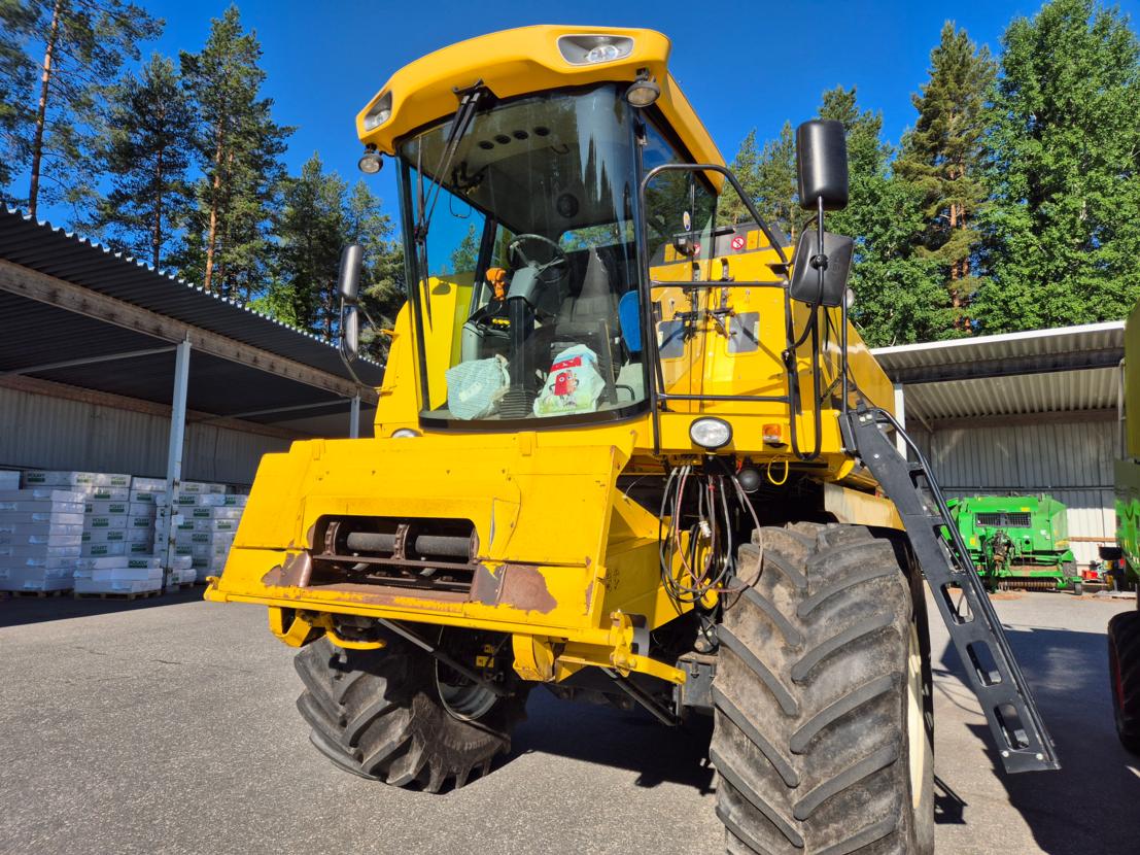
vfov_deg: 58.9
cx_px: 570
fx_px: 757
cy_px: 428
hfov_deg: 73.9
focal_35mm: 23
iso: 25
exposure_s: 1/2232
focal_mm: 5.4
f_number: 1.8
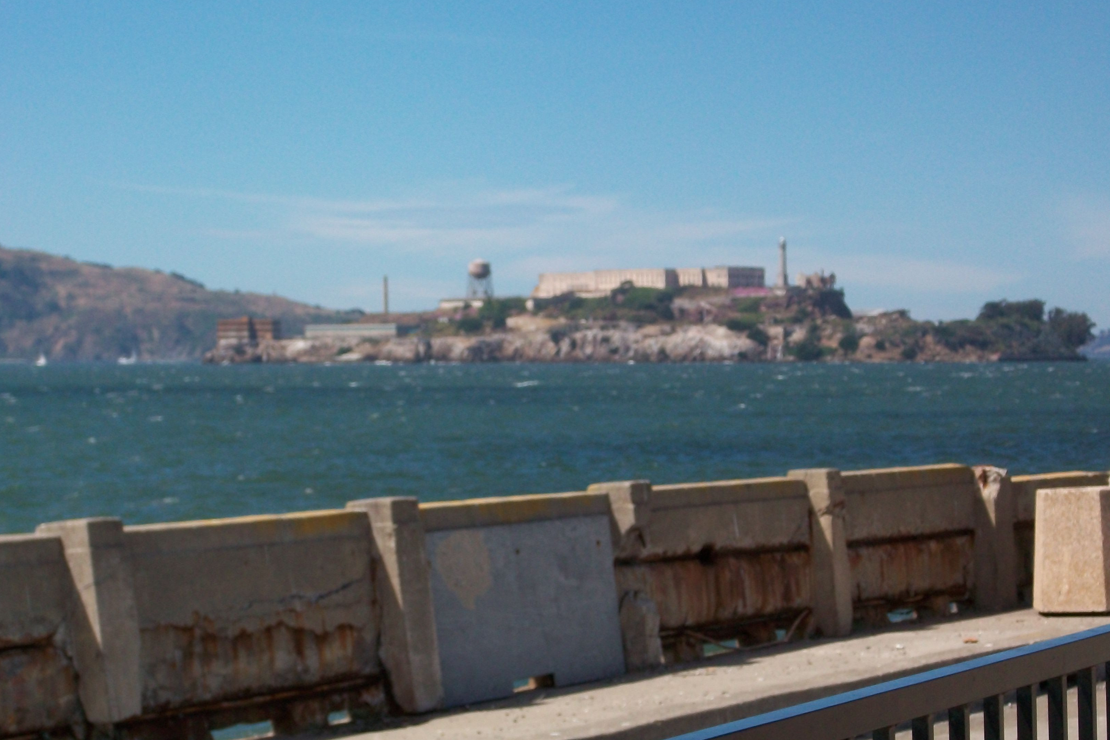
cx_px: 579
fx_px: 3515
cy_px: 390
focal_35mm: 114
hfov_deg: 17.9
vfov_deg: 12.0
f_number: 5.1
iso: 80
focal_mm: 17.1
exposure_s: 1/640
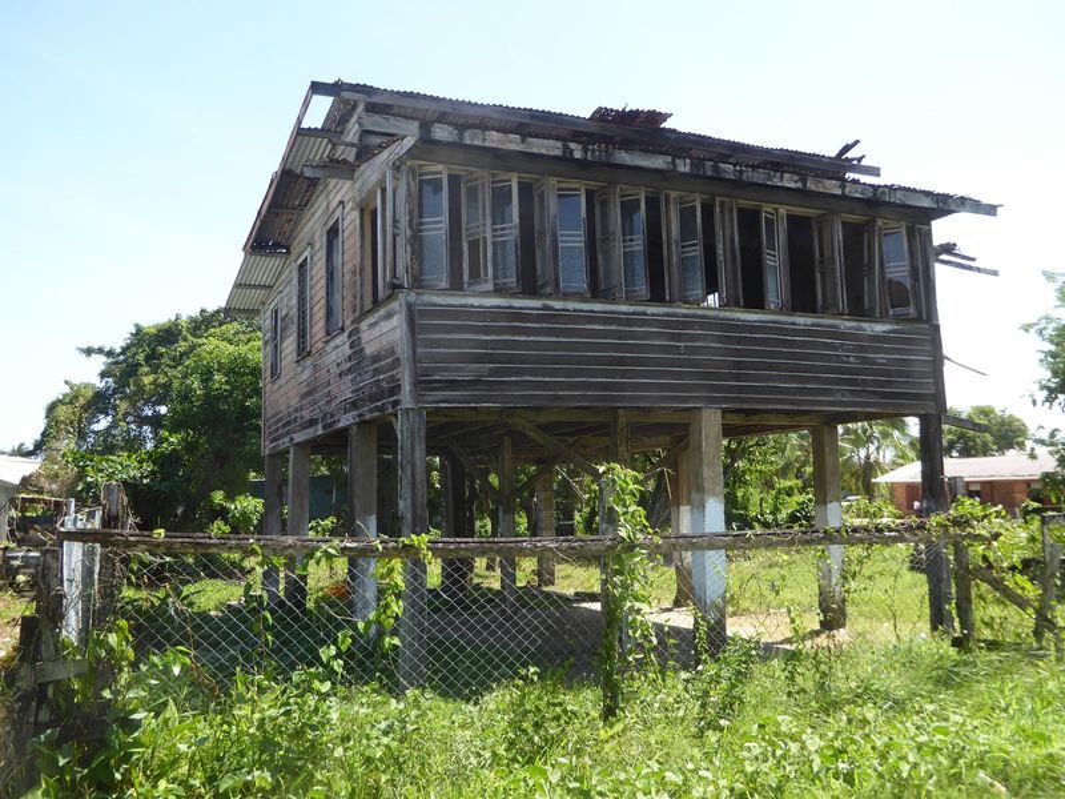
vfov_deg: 44.2
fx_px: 985
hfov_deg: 56.8
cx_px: 532
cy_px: 400
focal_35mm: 32
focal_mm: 5.4
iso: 80
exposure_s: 1/320
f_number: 3.5
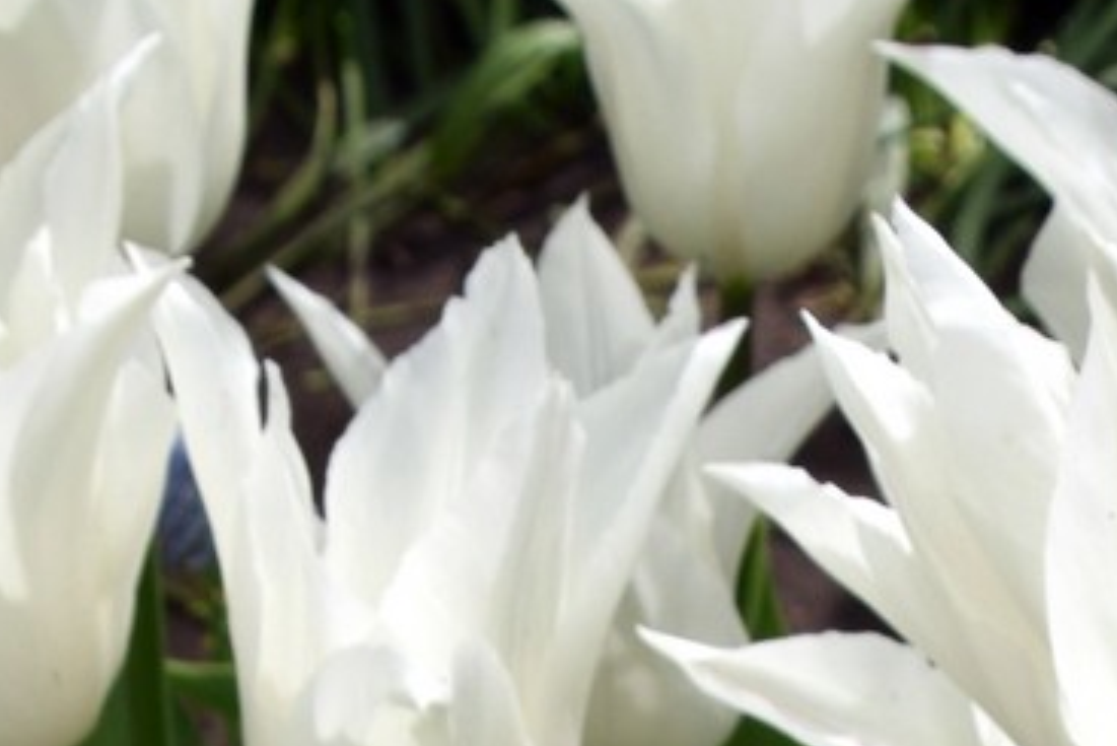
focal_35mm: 159
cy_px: 1720
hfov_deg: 12.7
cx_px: 1275
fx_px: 4935
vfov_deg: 8.0
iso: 200
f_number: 9
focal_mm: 18
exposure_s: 1/320
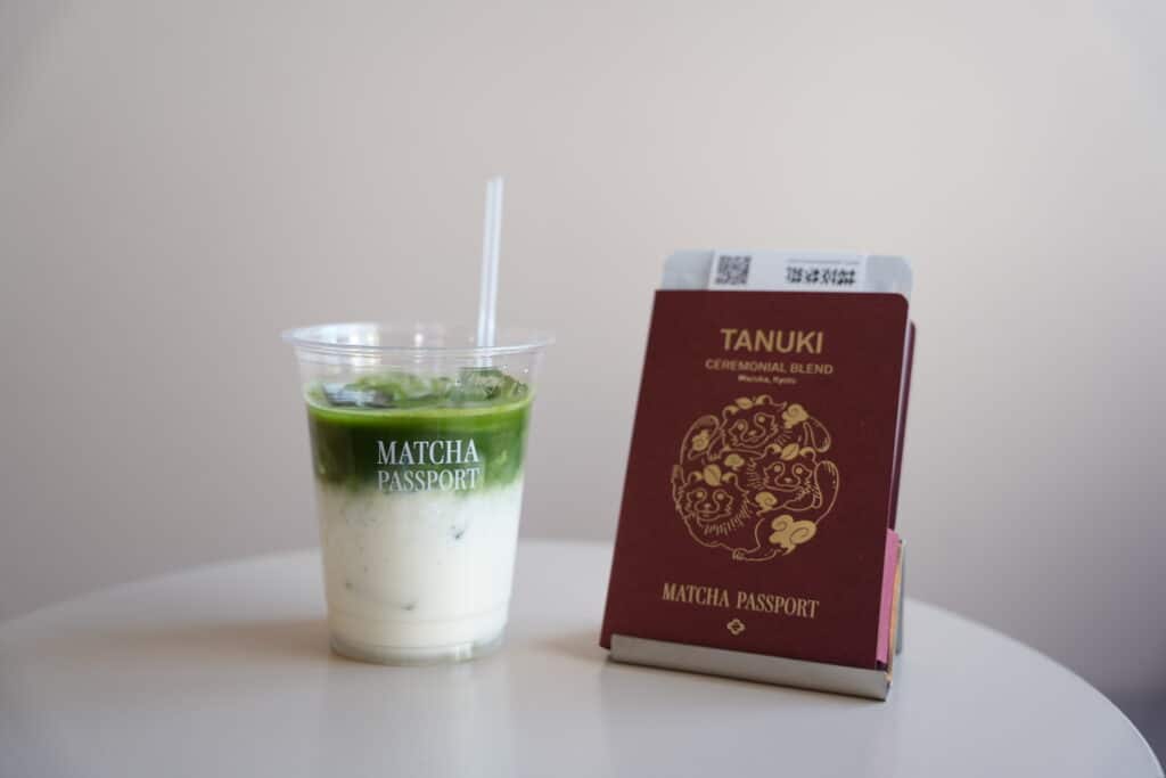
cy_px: 389
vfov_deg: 32.2
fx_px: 1347
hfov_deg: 46.8
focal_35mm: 42
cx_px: 583
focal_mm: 41.6
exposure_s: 1/160
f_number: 2.8
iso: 200
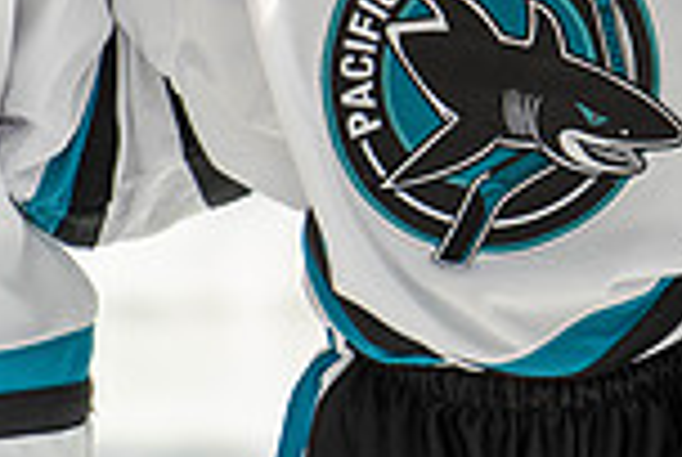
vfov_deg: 2.4
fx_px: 10838
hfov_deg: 3.6
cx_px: 1041
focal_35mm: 571
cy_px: -334
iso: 1600
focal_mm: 150
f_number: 3.5
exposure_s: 1/2500
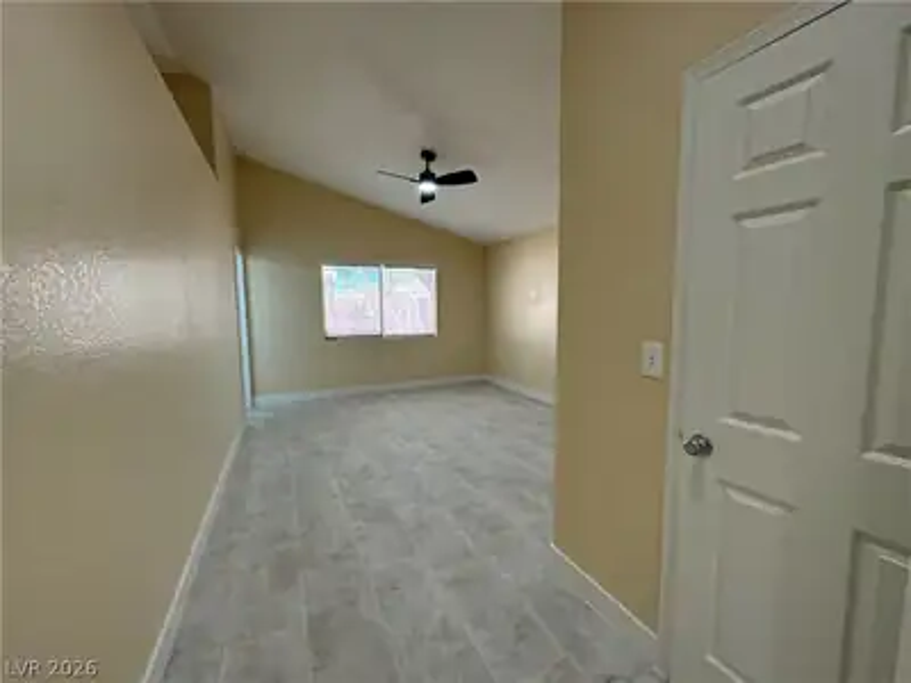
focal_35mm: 14
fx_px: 368
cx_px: 456
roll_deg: +1.4
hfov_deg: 102.1
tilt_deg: -6.1
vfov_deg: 85.7
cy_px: 342
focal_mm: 2.22
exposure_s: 1/120
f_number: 2.2
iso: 200
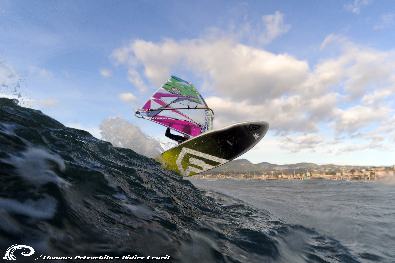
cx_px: 198
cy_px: 132
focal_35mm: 20
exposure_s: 1/1250
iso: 800
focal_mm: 20
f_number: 8
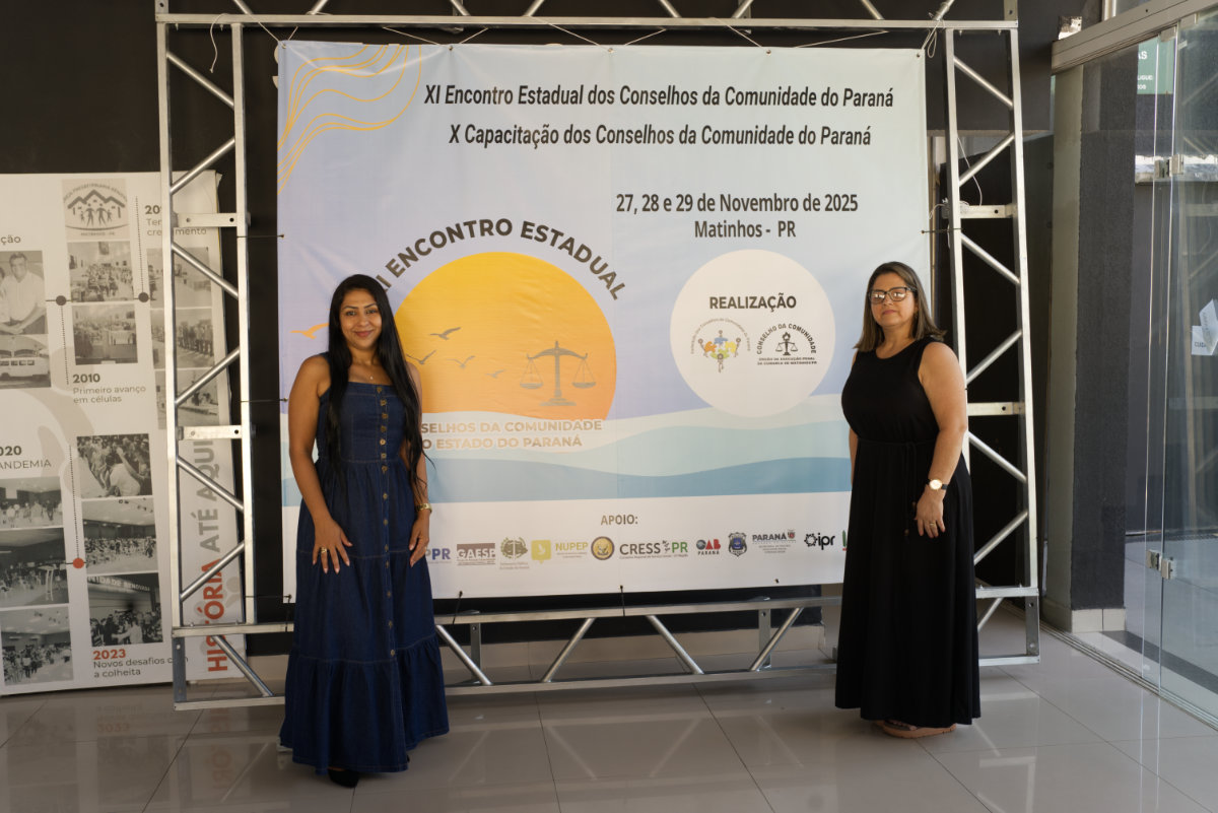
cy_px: 406
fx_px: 1185
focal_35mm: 35
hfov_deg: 54.4
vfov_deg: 37.9
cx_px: 609
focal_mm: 35
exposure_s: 1/100
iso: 400
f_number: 5.6
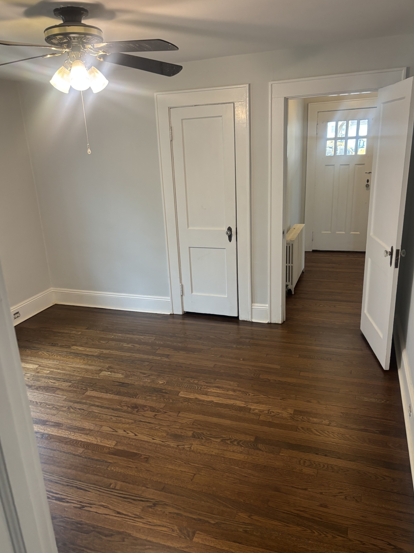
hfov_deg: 51.3
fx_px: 431
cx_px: 203
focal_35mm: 27
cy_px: 285
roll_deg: +2.0
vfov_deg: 65.3
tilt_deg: -18.0
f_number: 1.6
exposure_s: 1/60
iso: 200
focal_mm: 5.96
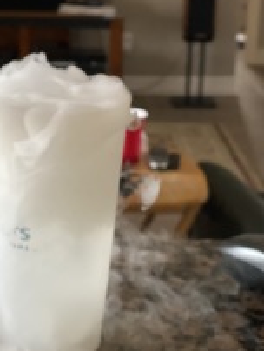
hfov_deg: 15.7
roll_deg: -0.8
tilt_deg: -15.0
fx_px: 954
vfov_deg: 20.8
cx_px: 57
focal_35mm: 94
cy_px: 153
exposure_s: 1/108
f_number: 2
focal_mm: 6
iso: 250
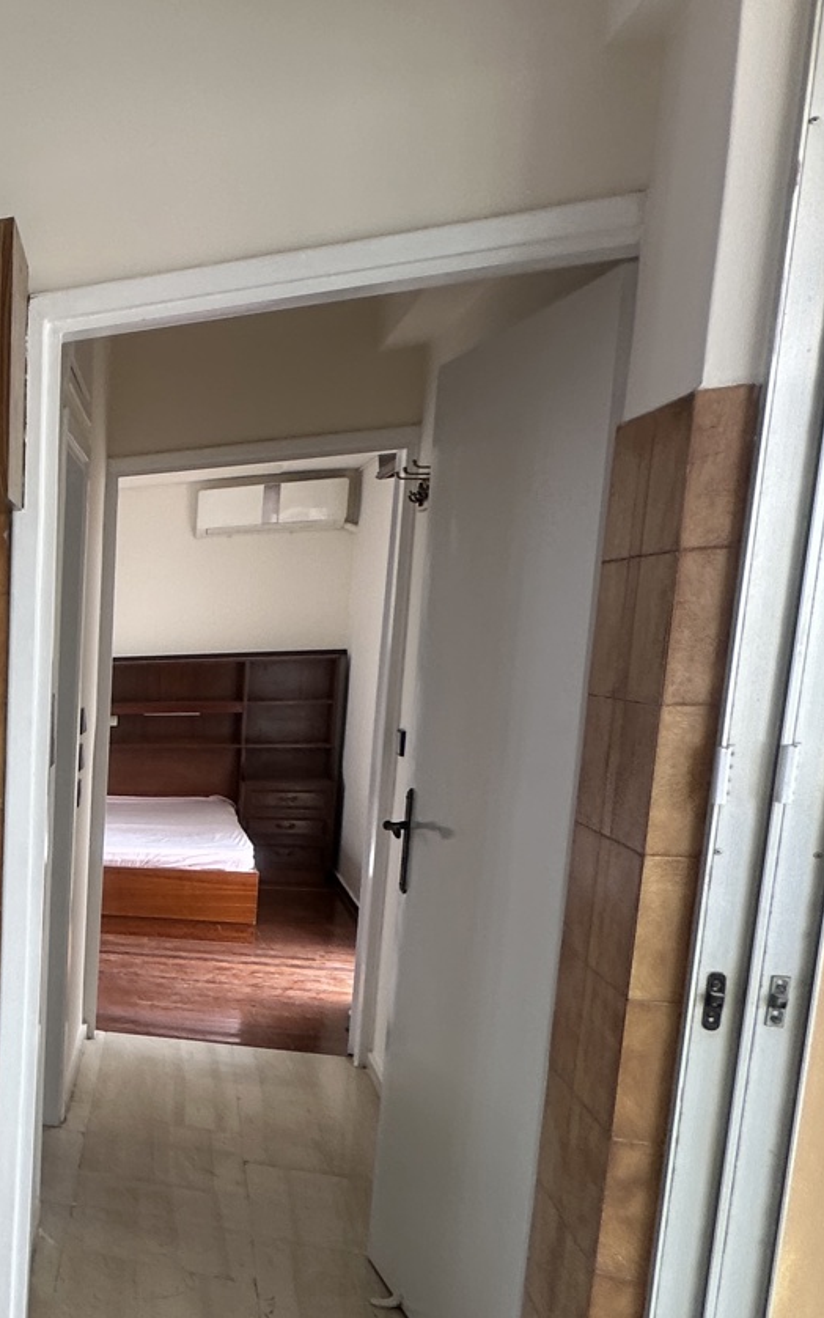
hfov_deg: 23.5
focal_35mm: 34
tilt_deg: -9.6
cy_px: 856
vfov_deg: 55.7
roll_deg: +2.6
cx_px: -583
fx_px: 1221
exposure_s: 1/99
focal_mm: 2.22
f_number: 2.2
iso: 64
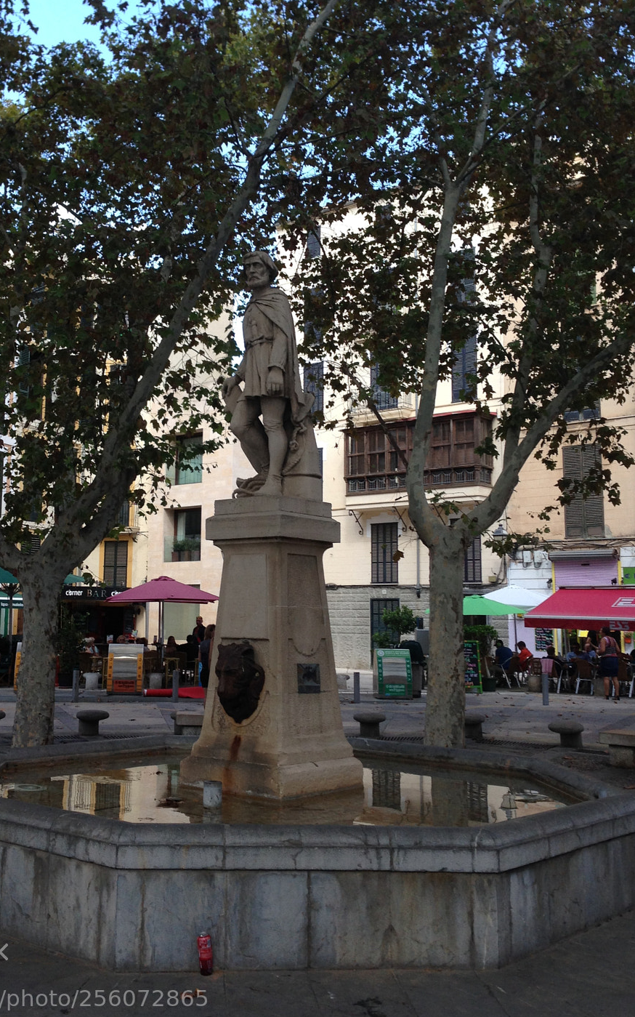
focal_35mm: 40
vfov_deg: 49.2
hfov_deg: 31.9
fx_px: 1108
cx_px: 264
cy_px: 474
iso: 50
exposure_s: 1/315
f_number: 2.4
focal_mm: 4.12
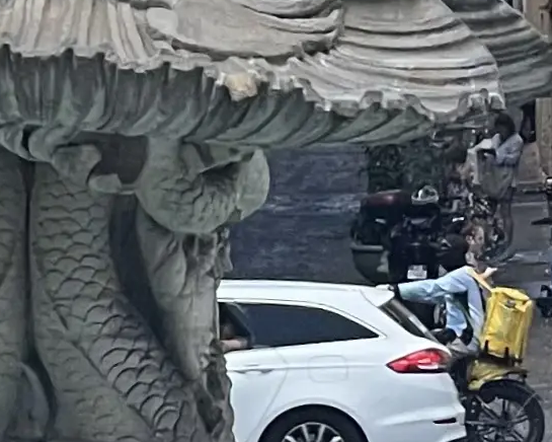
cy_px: -133
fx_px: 5685
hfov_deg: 5.5
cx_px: 46
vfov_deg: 4.4
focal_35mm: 348
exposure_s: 1/592
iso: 25
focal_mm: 6
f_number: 2
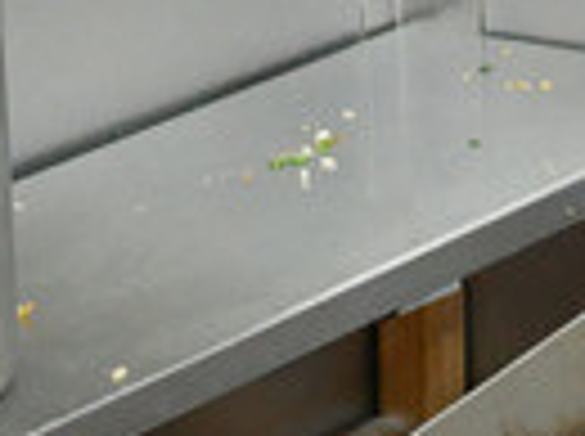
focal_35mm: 231
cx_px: 1400
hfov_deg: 7.9
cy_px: -476
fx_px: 3897
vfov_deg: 6.2
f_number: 1.7
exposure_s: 1/60
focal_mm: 15
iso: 800
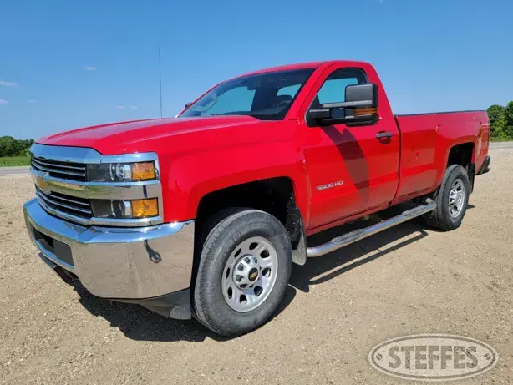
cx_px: 249
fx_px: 371
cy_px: 190
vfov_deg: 54.9
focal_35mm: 25
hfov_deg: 69.4
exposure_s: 1/1114
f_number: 1.8
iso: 16
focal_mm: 6.7
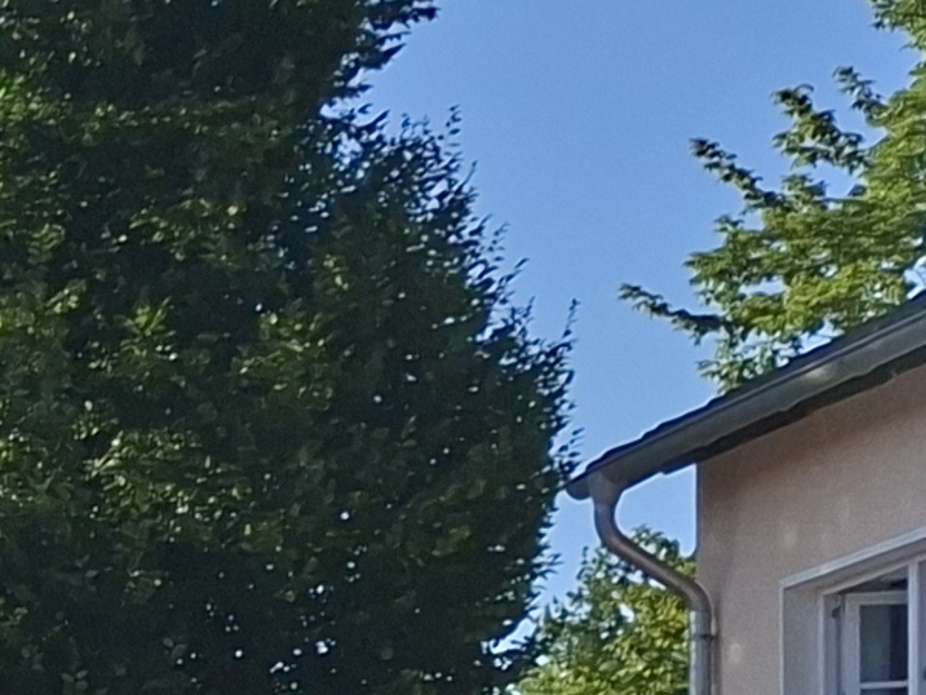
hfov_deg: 10.7
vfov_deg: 9.2
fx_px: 4094
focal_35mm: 153
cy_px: 1285
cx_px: -1408
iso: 50
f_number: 1.8
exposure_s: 1/2825
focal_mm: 5.54
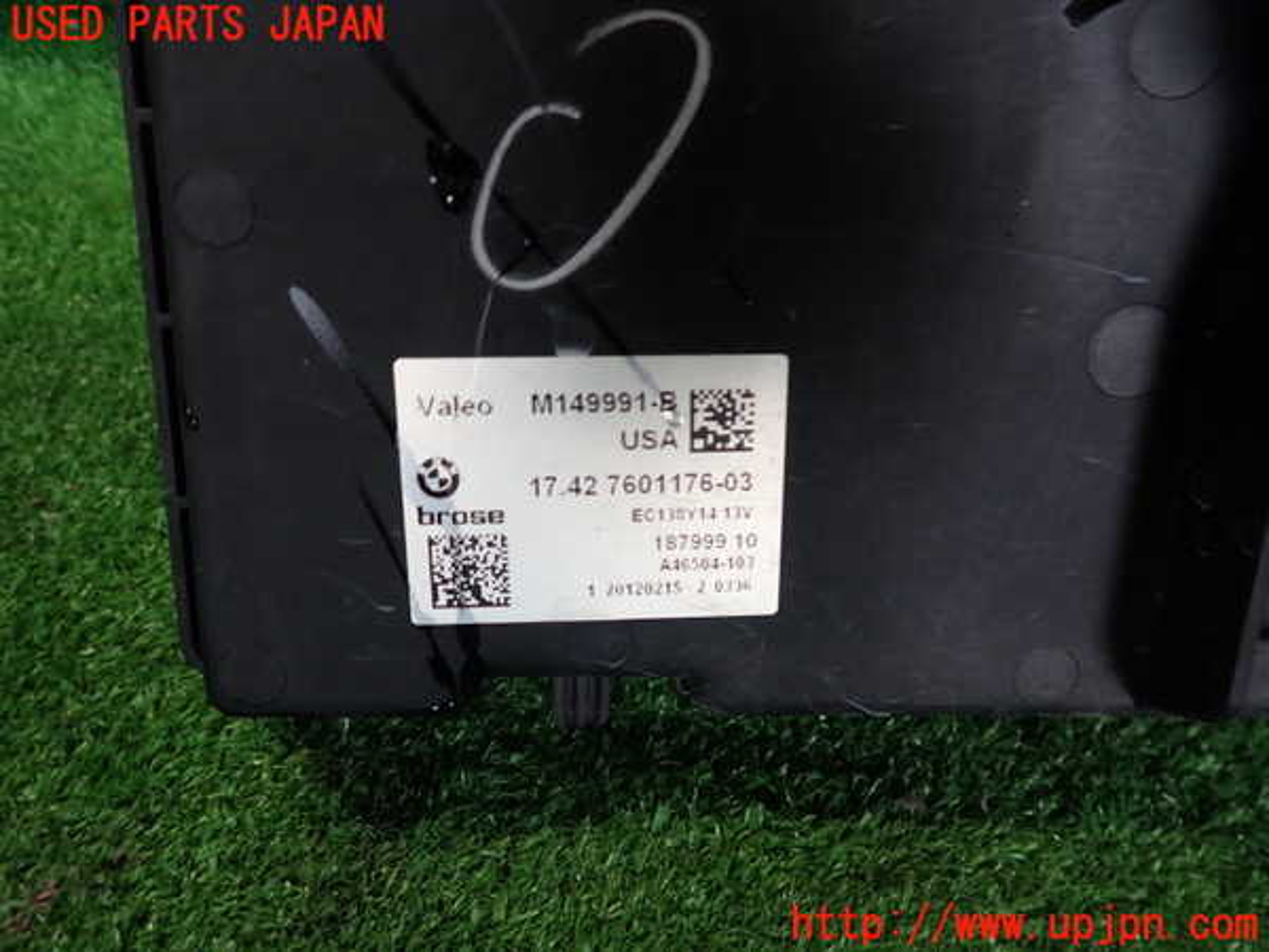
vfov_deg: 54.9
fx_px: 916
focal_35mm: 25
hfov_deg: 69.4
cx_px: 634
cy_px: 476
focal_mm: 4.5
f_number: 2
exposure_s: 1/50
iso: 200
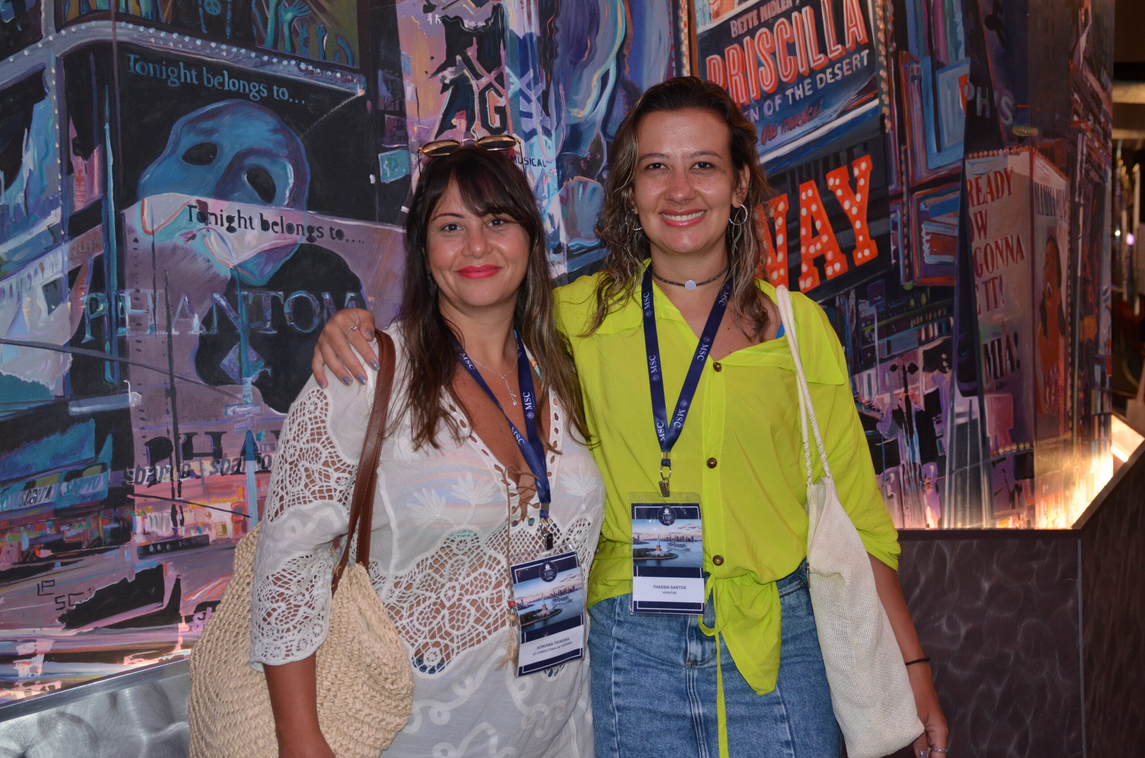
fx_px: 1524
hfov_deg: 41.2
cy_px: 379
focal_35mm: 48
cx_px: 572
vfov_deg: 28.0
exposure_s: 1/60
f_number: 4
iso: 800
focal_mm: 32
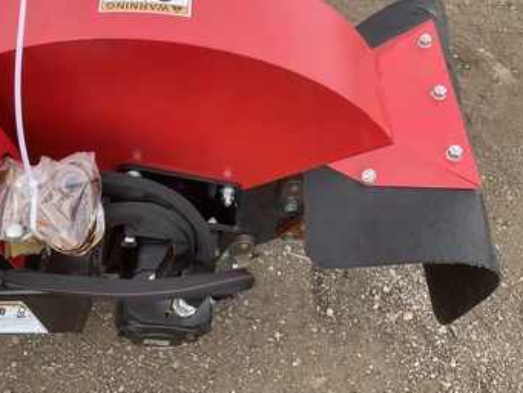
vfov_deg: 41.8
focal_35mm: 34
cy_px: 180
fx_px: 514
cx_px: 262
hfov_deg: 53.9
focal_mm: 3
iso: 25
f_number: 1.8
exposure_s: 1/415
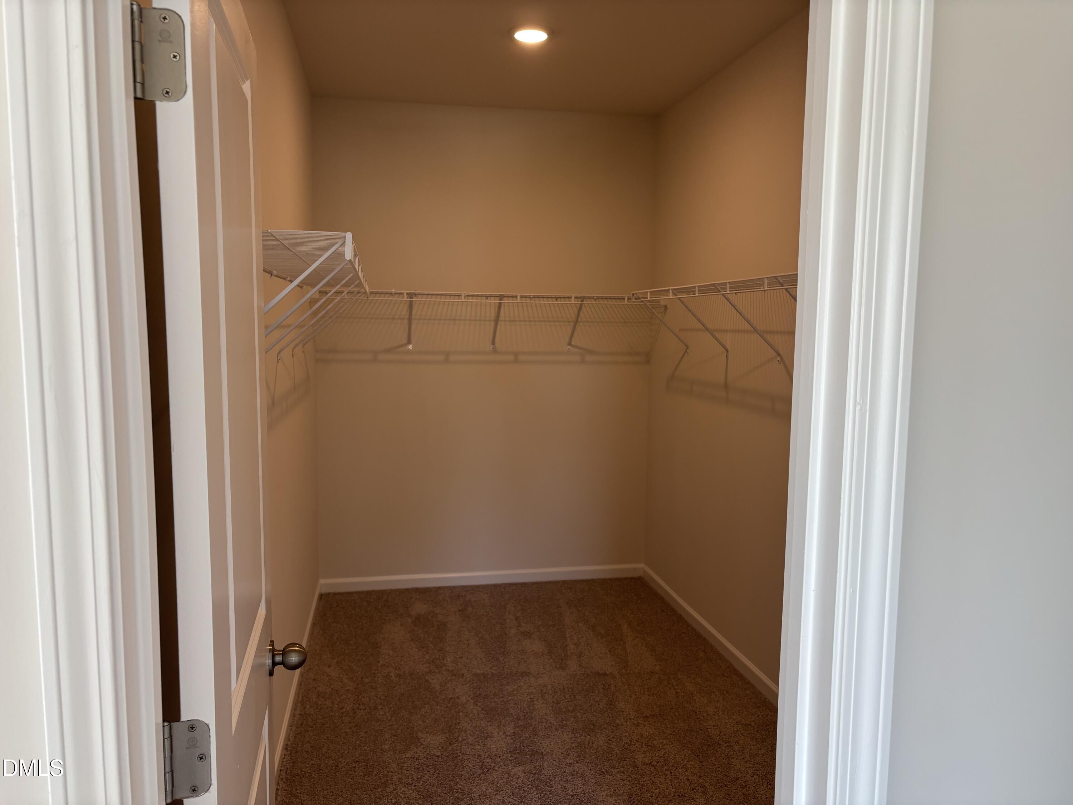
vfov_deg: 53.1
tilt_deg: -6.5
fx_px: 806
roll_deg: -0.8
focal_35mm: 26
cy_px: 402
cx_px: 536
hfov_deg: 67.3
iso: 80
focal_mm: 5.96
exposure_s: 1/120
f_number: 1.6
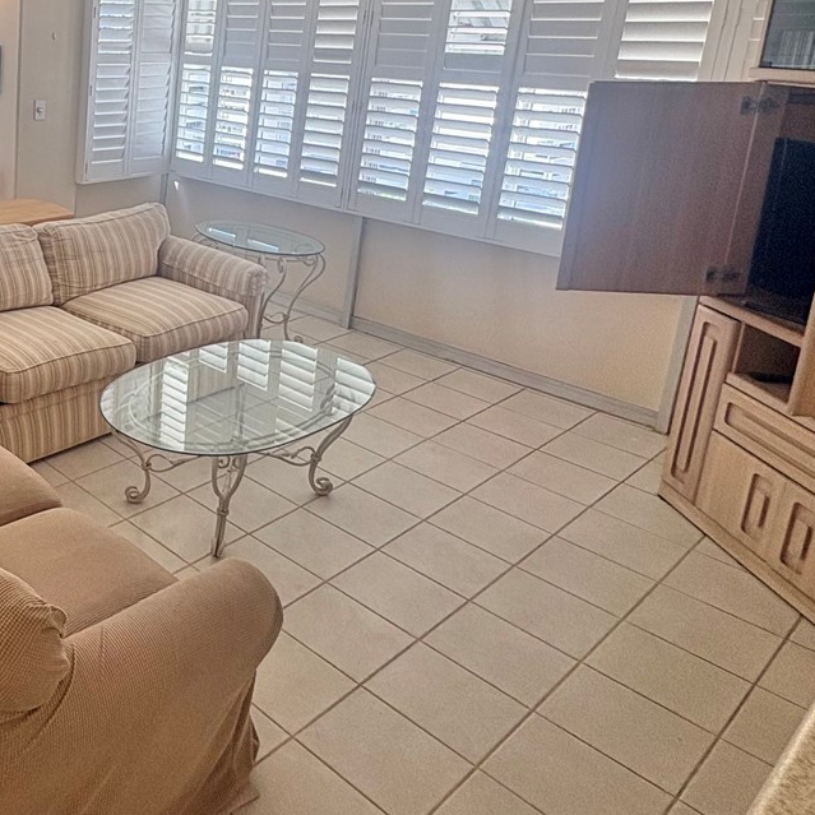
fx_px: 826
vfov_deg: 50.5
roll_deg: -1.2
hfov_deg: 43.7
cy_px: 212
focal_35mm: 31
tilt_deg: -12.8
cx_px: -26
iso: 40
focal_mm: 2.22
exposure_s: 1/126
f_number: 2.2
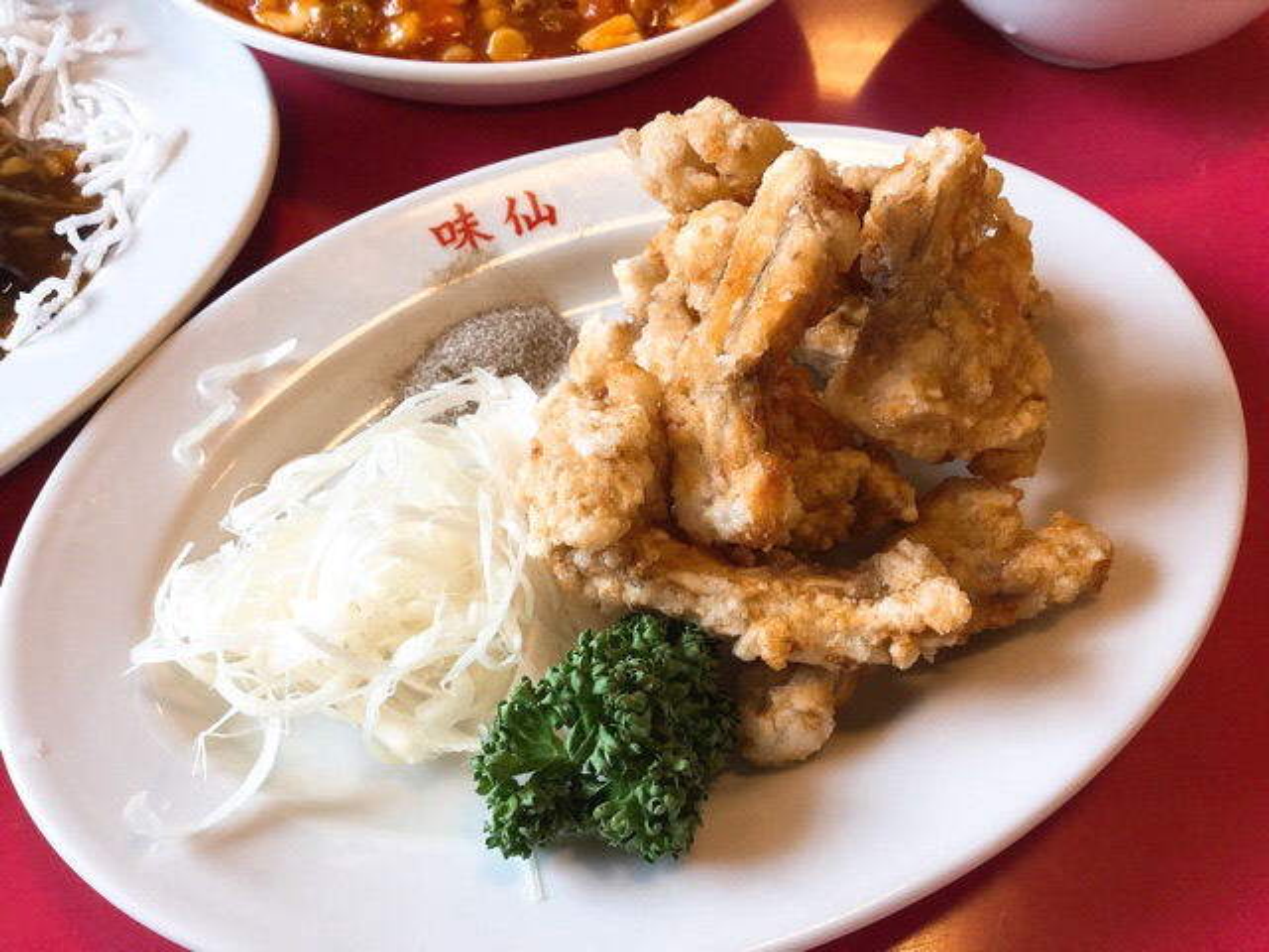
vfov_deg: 45.4
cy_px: 476
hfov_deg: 58.4
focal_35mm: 31
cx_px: 634
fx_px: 1136
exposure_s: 1/40
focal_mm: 3.3
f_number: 2.4
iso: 25
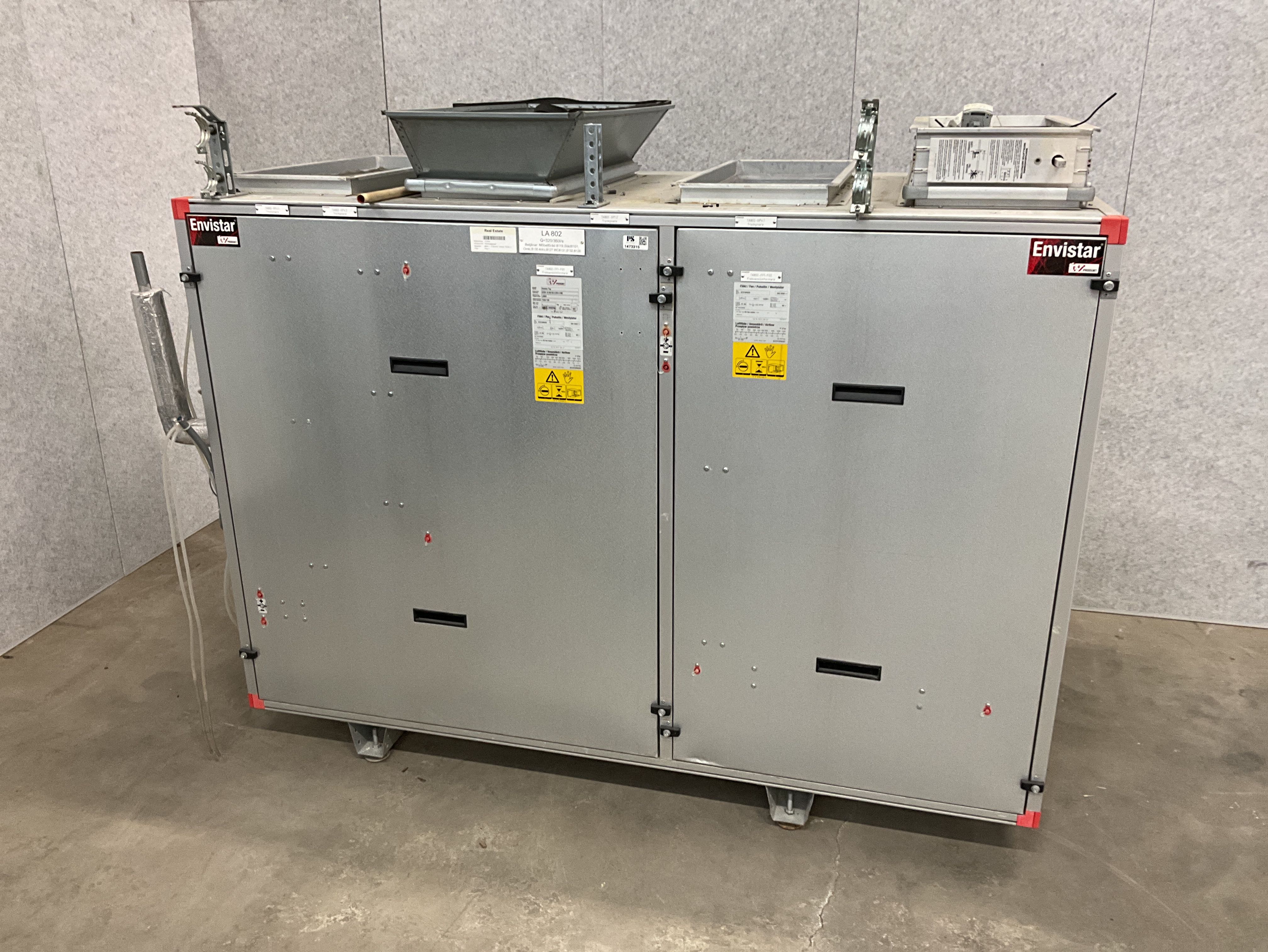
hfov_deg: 61.7
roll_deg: -0.2
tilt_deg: -19.7
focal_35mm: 29
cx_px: 634
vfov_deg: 48.2
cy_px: 476
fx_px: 1062
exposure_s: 1/60
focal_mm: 3
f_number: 1.8
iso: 125
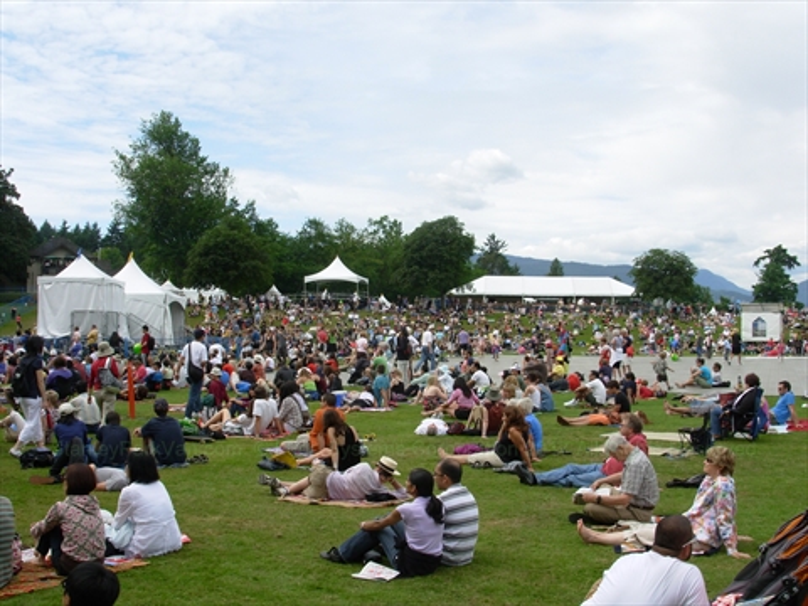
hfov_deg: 49.0
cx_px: 404
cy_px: 303
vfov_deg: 37.7
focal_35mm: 38
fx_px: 887
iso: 50
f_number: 4.9
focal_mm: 6.3
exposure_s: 1/373
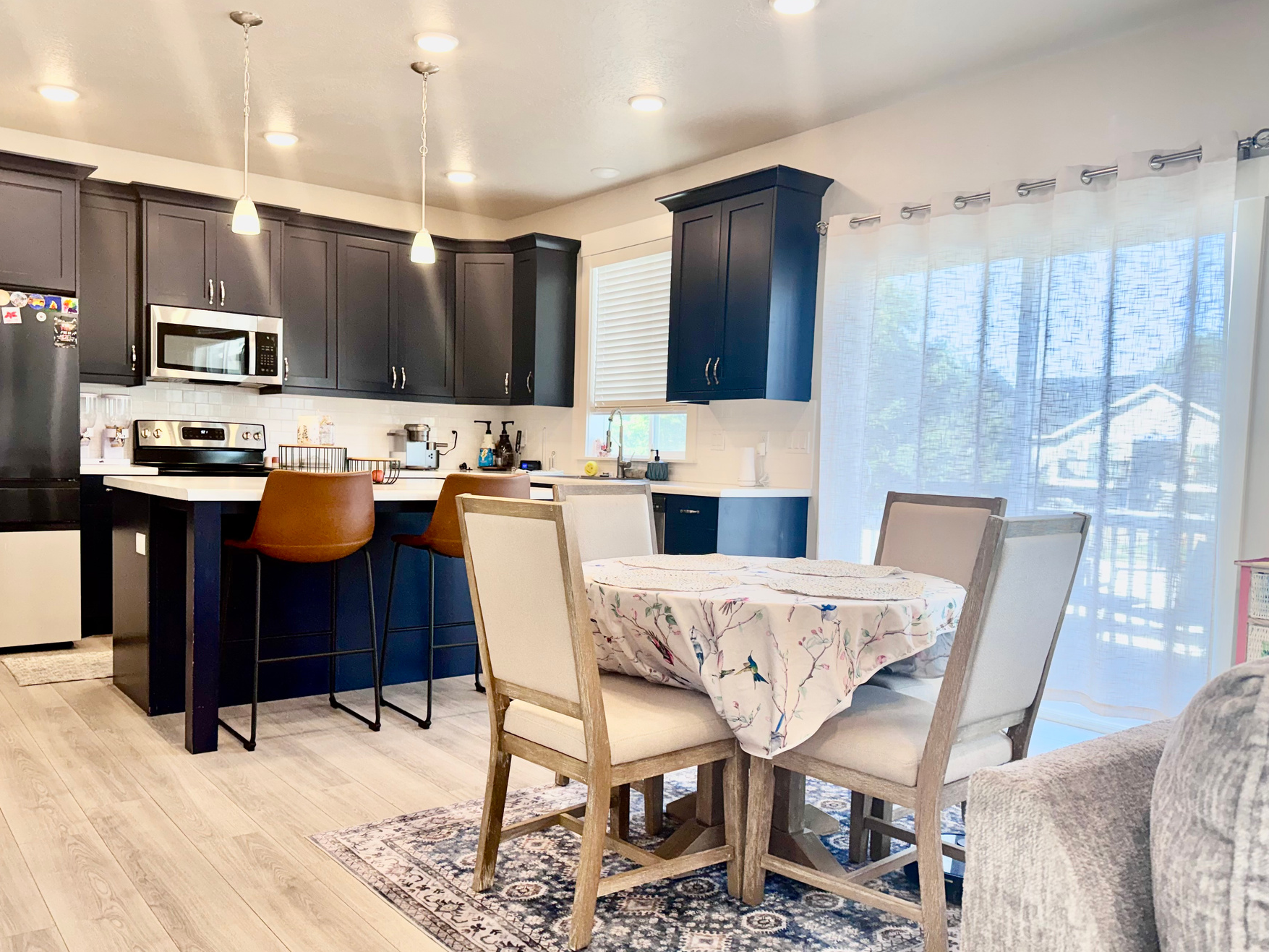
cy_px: 510
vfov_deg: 49.7
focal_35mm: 28
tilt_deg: -4.2
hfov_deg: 63.4
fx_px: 1027
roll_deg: -1.5
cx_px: 603
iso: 80
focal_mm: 6.76
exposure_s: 1/130
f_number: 1.78
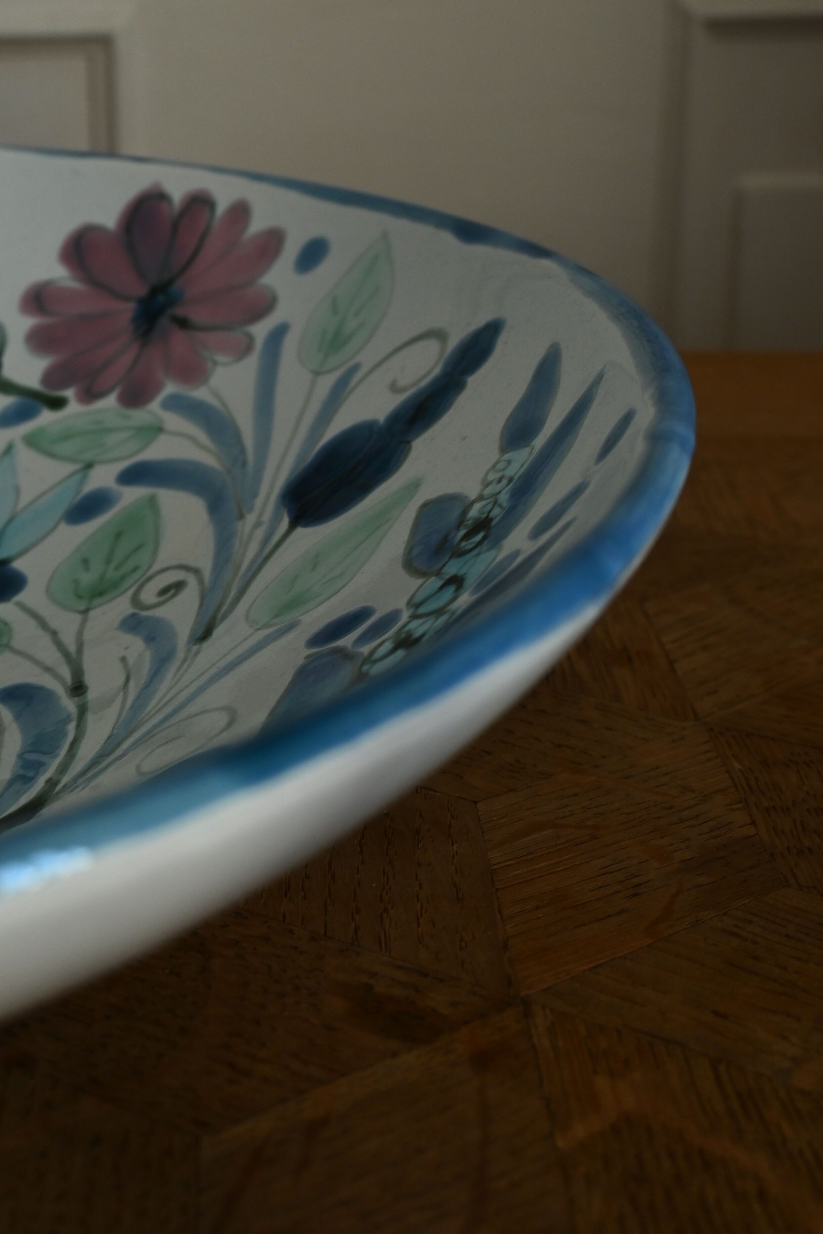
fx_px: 1753
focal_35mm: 51
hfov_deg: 26.3
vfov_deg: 38.2
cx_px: 288
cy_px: 387
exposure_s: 1/60
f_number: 5
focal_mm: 22.5
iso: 250
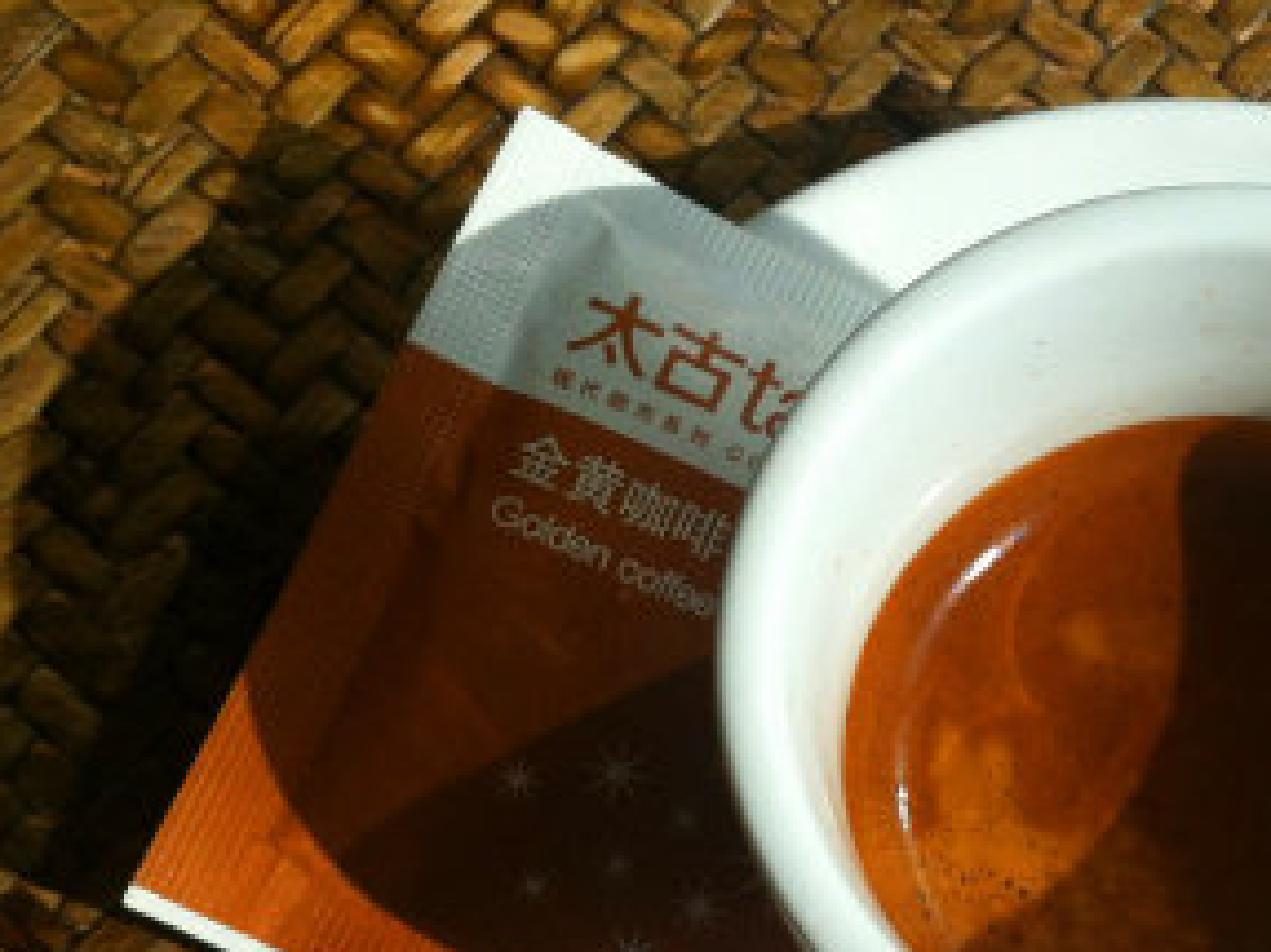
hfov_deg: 22.7
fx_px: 3083
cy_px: 768
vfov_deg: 17.4
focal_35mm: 84
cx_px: 1169
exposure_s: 1/1005
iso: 80
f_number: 2.8
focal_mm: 3.85
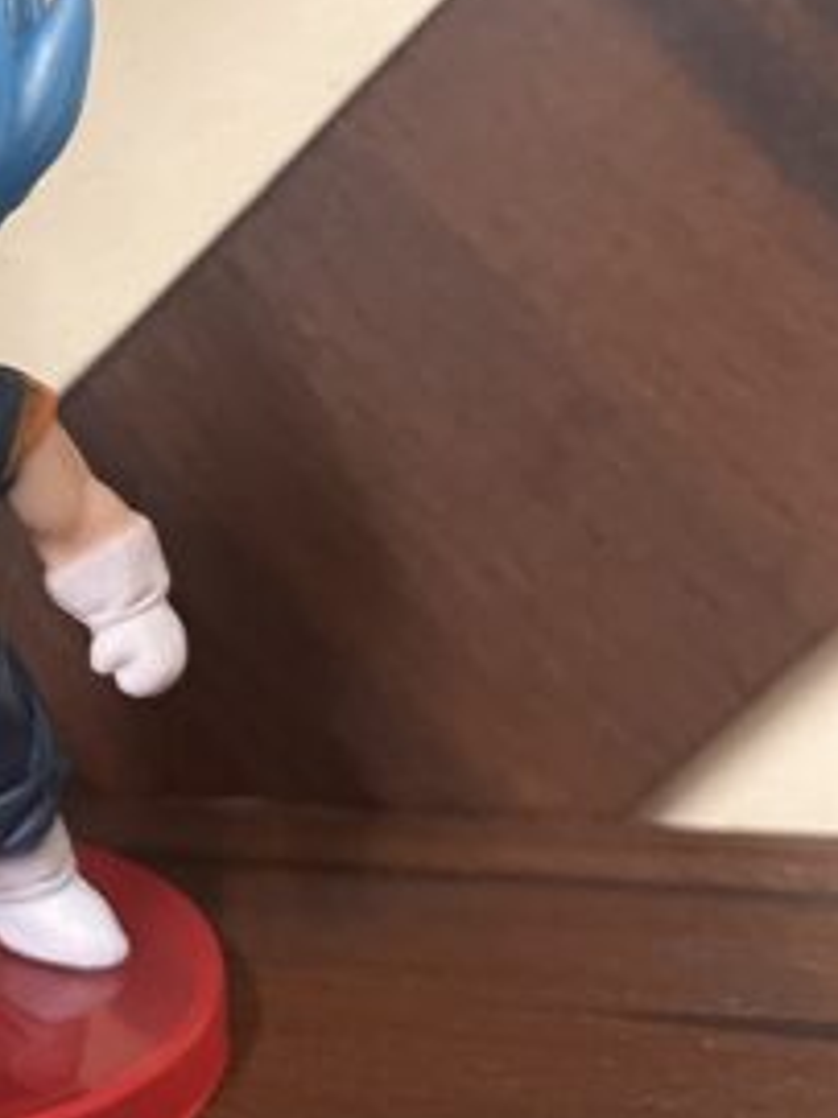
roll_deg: +0.3
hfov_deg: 21.3
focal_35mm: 64
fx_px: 2067
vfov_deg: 30.2
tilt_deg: -4.7
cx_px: -165
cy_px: 485
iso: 500
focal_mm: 5.1
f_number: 1.6
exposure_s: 1/33
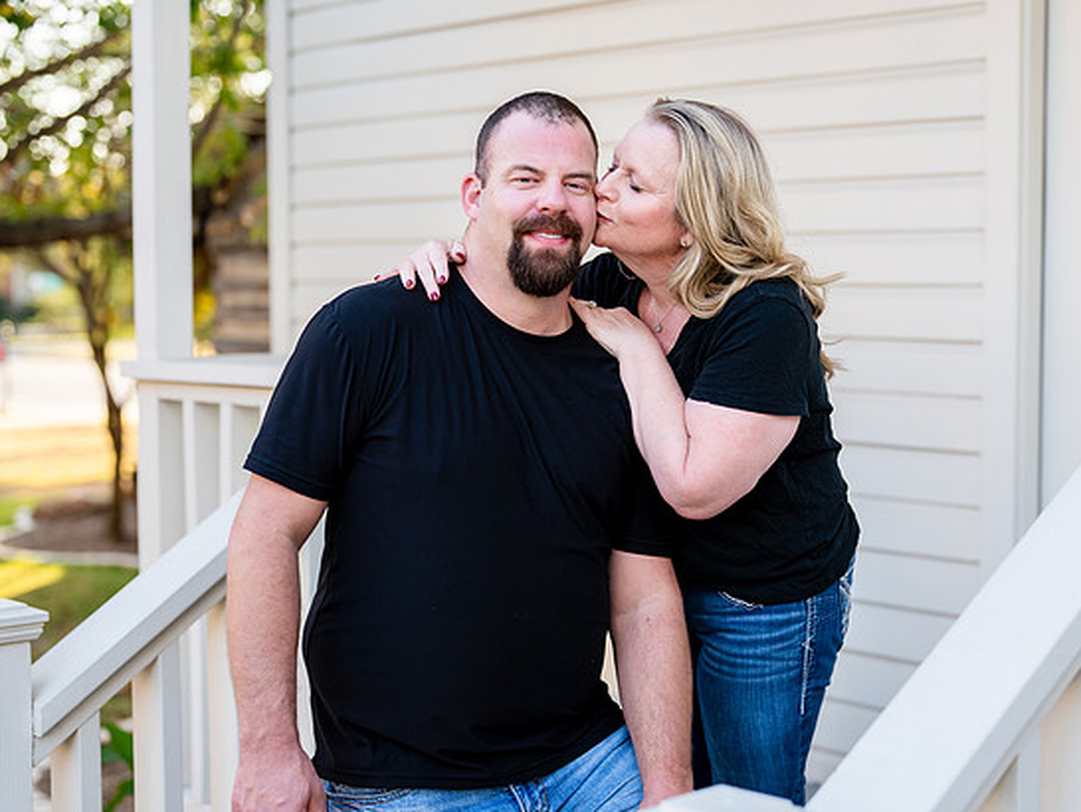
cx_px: 595
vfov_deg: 24.0
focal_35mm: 61
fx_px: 1906
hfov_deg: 31.6
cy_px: 388
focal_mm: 50
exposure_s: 1/500
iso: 160
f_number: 2
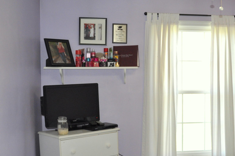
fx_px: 339
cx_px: 184
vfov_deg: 25.8
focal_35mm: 52
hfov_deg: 37.1
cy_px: 103
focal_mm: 18
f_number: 3.5
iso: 720
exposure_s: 1/125
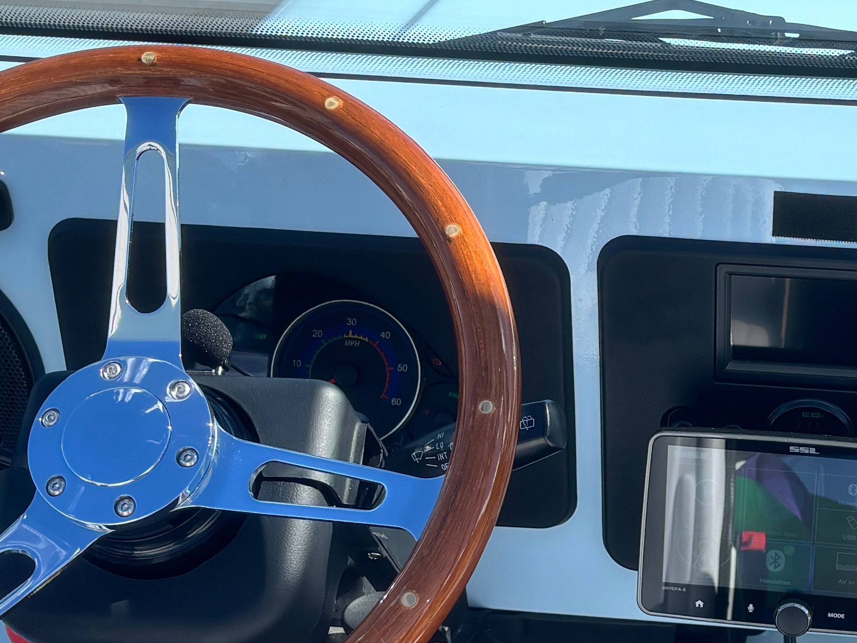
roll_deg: -0.7
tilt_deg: -31.1
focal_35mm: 78
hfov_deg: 24.6
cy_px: 448
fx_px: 1931
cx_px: 704
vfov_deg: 18.8
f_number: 1.6
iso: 50
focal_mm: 5.96
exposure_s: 1/2242
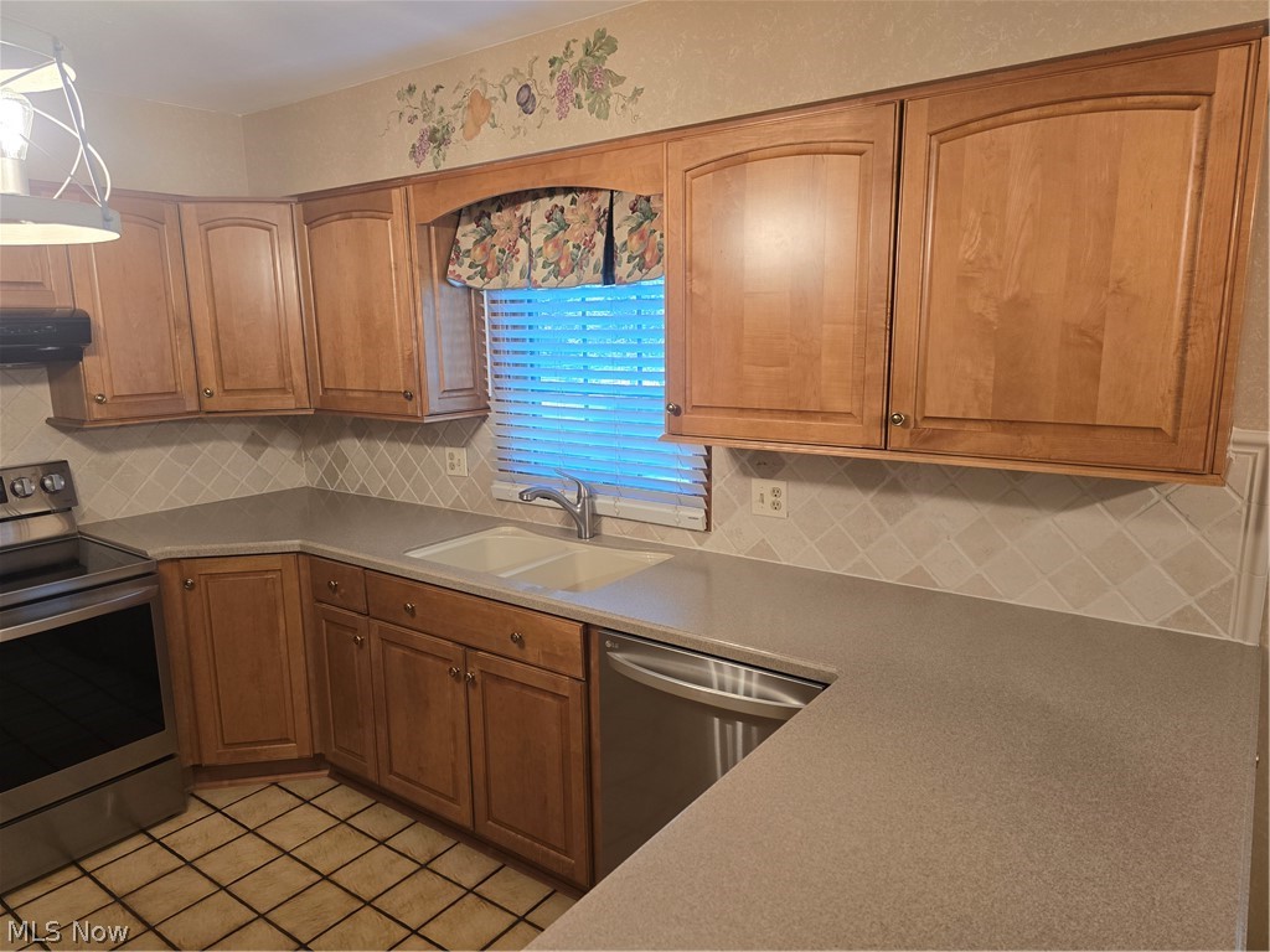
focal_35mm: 23
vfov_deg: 58.9
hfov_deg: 73.9
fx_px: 844
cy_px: 476
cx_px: 635
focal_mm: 6.3
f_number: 1.7
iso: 160
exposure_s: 1/120
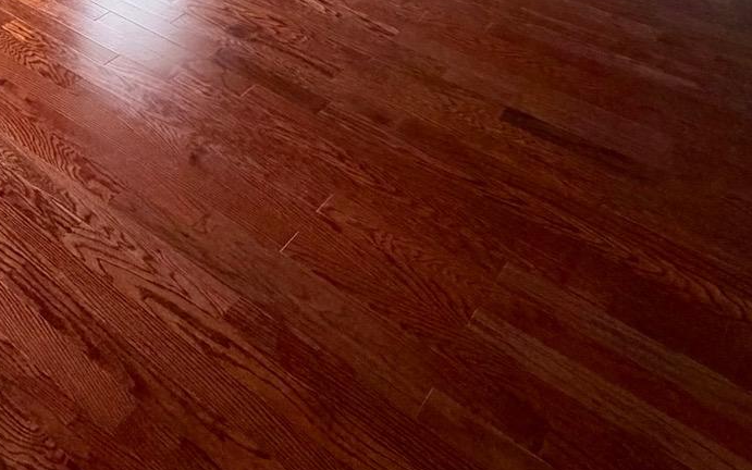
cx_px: 196
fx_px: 902
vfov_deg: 22.0
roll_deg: -0.1
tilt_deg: -10.7
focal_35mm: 44
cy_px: -307
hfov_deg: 43.9
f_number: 2.2
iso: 320
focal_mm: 2.22
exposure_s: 1/86
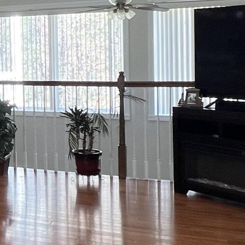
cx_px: -80
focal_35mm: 67
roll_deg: +2.0
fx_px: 536
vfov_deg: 25.4
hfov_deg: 22.7
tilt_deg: -0.8
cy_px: 60
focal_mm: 1.57
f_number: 1.8
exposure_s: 1/120
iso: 125
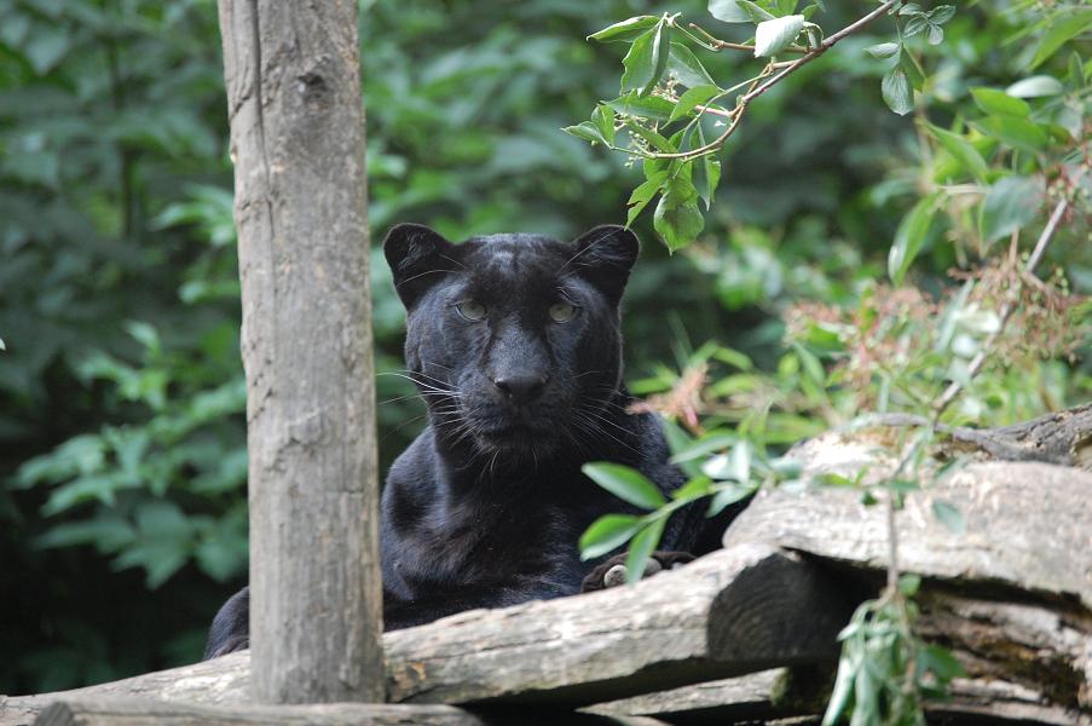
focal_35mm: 262
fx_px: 7954
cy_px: 363
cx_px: 546
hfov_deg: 7.9
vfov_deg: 5.2
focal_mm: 175
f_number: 5.6
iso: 800
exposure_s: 1/200
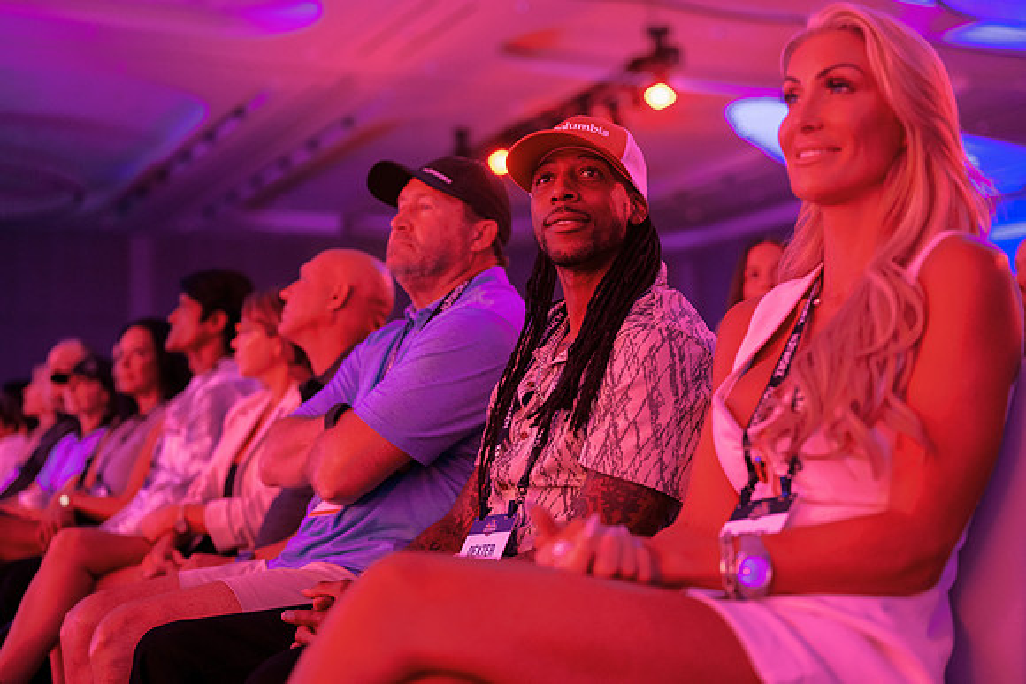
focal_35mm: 50
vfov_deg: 27.0
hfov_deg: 39.6
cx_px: 513
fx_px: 1425
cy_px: 342
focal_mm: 50
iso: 1600
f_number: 2.2
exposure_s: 1/80
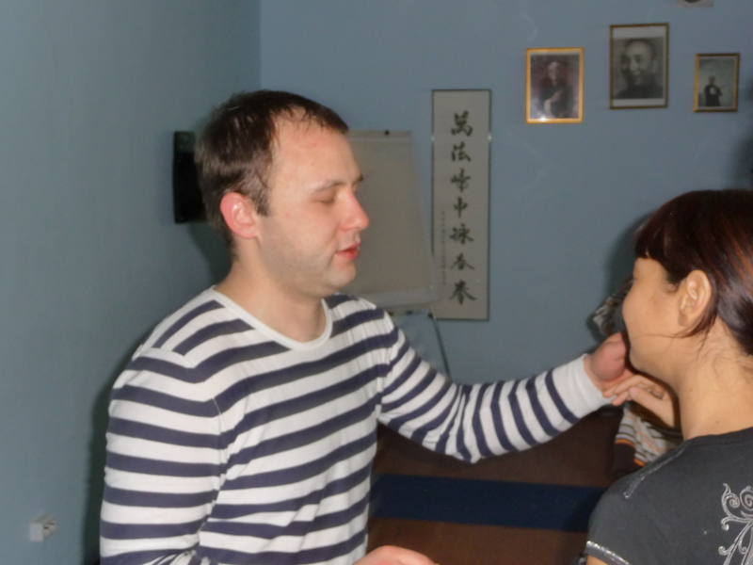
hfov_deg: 39.7
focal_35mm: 48
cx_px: 376
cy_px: 282
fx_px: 1044
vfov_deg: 30.3
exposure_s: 1/30
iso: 250
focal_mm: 8
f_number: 4.2
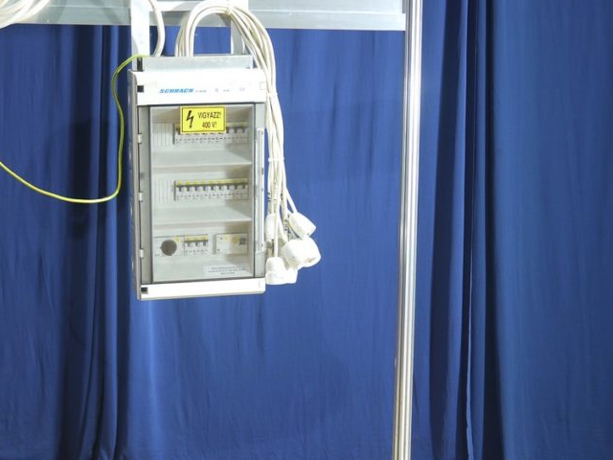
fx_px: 1133
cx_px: 211
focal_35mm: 64
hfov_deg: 30.1
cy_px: 211
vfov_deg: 22.9
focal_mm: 20
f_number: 1.7
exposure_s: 1/50
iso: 100
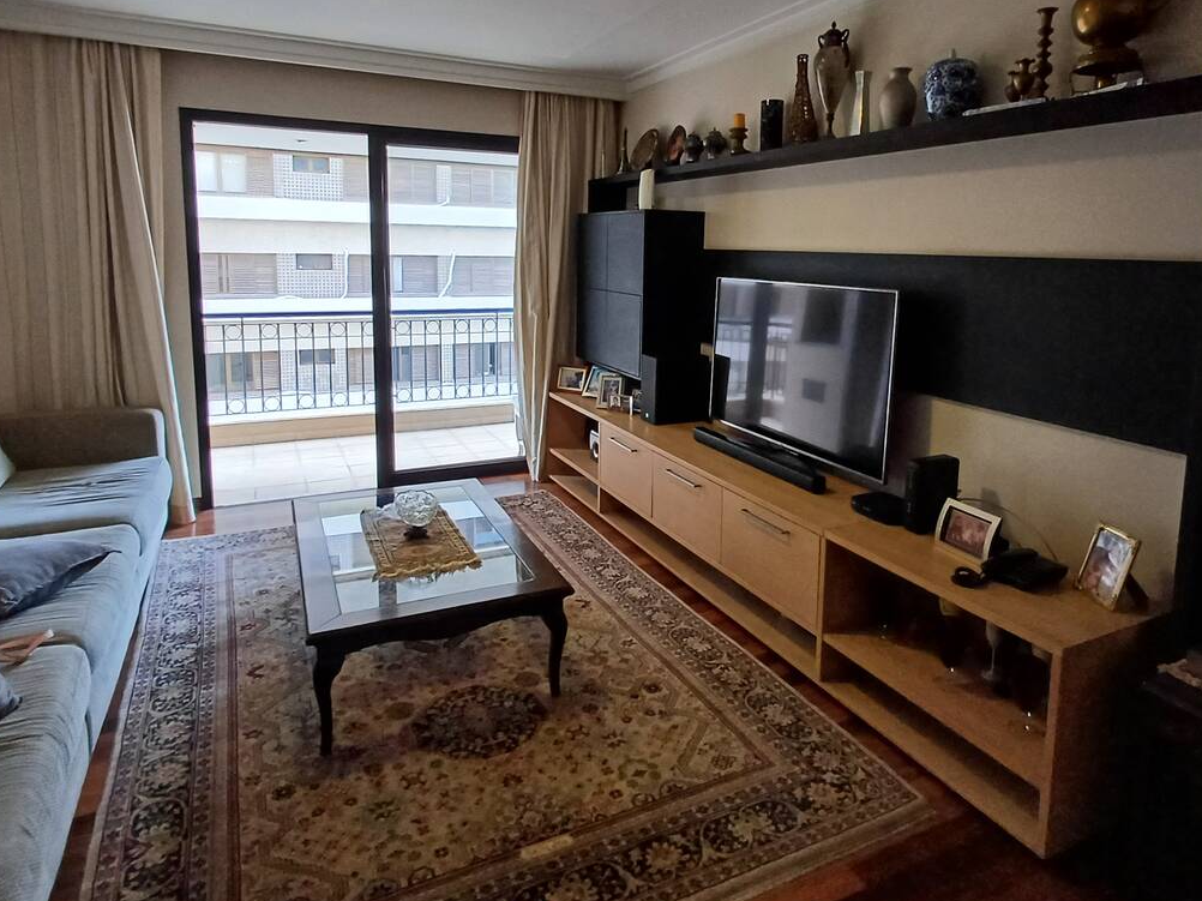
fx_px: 798
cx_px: 677
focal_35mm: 23
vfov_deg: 58.1
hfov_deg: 73.6
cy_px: 337
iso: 100
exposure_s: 1/60
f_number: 2.2
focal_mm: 1.64
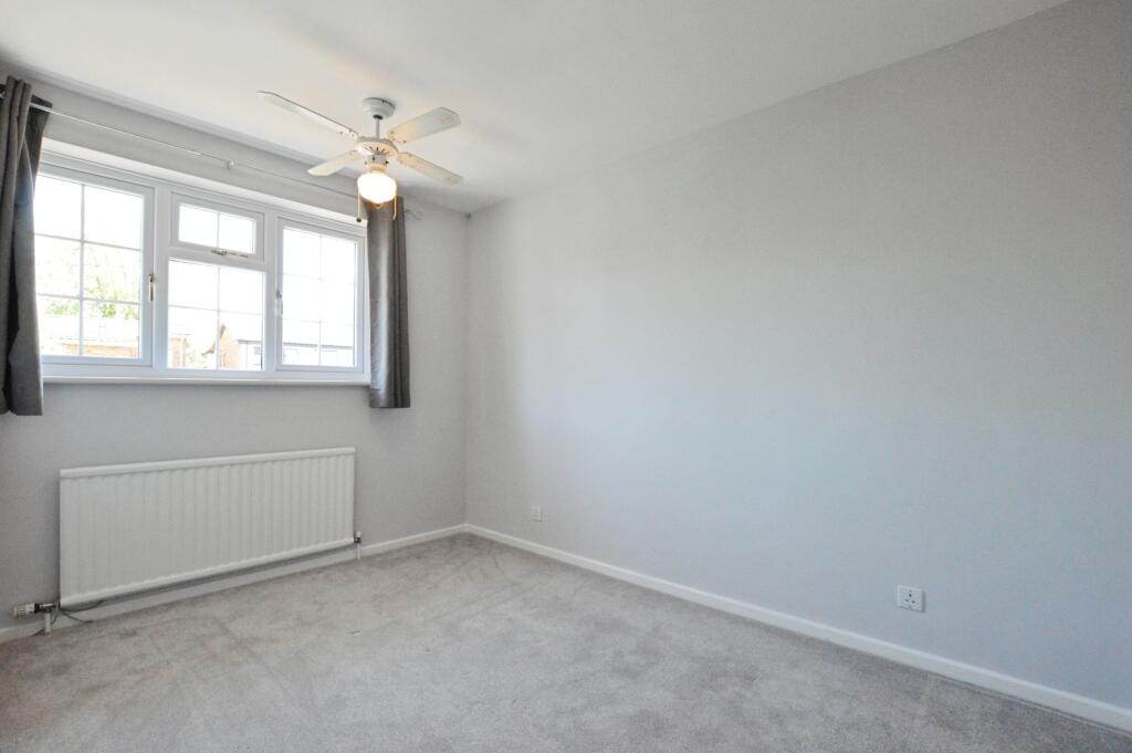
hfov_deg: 100.4
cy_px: 376
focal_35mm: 15
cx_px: 566
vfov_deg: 77.2
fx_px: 471
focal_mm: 10
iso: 3200
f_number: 7.1
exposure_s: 1/200
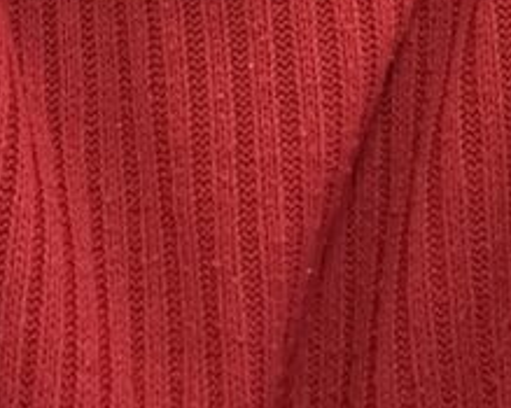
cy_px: -706
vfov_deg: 9.5
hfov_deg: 14.1
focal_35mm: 137
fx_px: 2071
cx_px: 233
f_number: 1.9
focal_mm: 2.69
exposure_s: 1/33
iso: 400
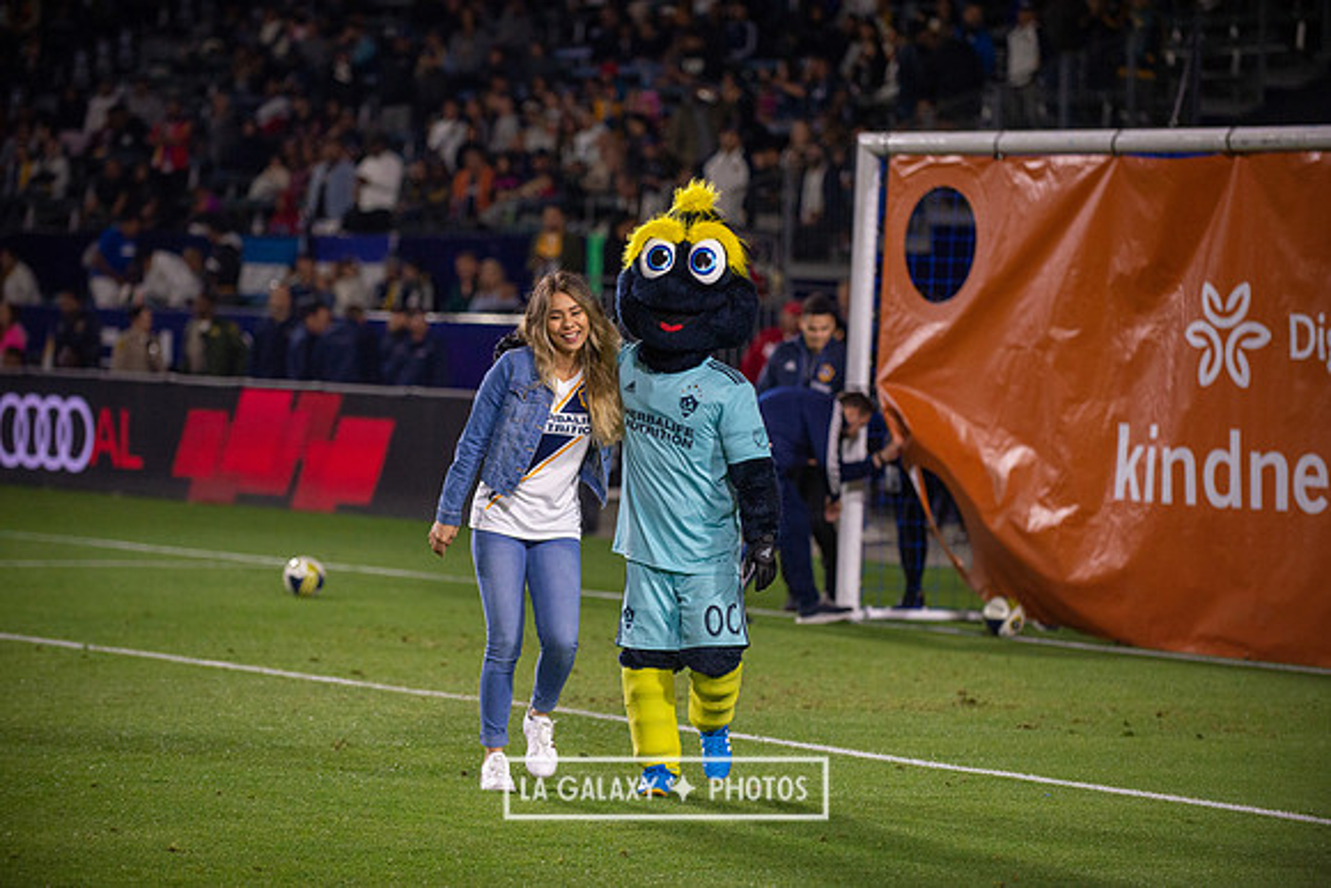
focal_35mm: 140
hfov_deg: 14.7
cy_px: 444
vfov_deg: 9.8
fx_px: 5177
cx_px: 666
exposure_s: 1/2500
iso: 1600
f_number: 2.8
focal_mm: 140
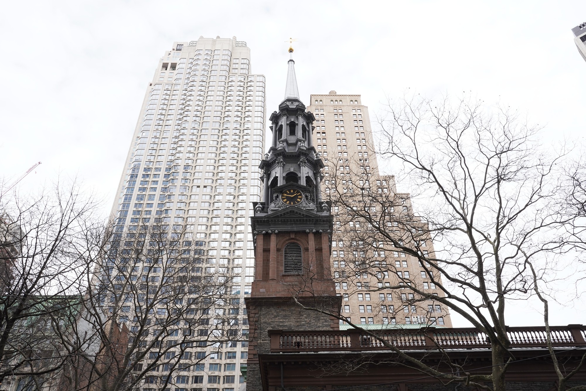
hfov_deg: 63.7
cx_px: 293
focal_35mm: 29
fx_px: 472
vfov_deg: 45.0
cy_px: 196
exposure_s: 1/80
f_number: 16
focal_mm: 29
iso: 400
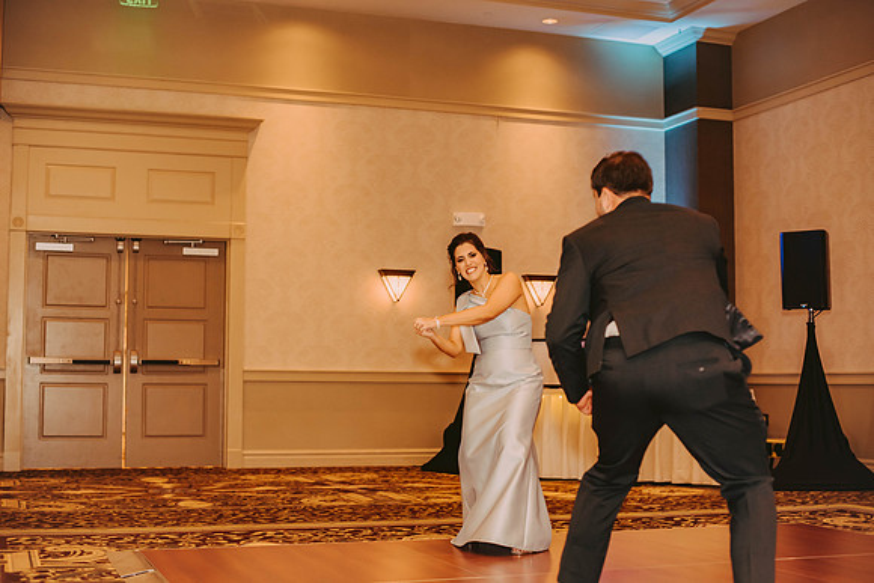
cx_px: 437
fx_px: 1214
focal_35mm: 50
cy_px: 292
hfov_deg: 39.6
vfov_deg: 27.0
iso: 800
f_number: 2.5
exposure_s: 1/125
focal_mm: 50
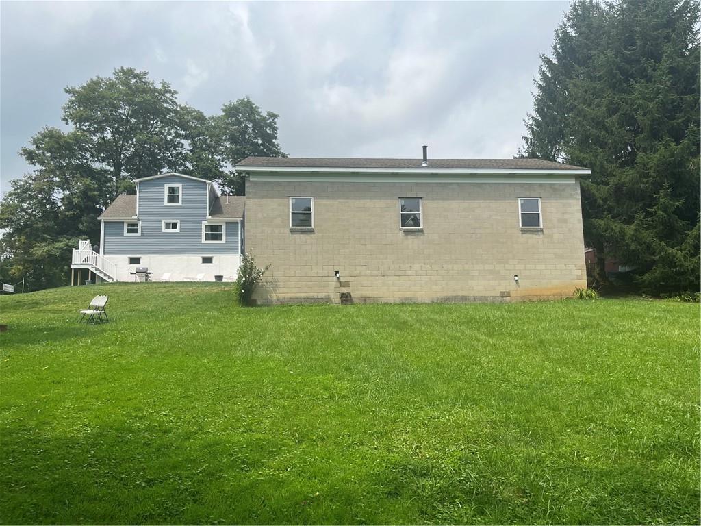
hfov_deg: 67.3
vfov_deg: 53.1
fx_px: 527
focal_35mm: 26
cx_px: 350
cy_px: 263
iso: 50
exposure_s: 1/5076
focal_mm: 5.1
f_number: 1.6
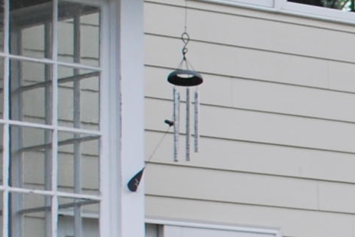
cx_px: 720
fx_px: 2606
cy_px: 369
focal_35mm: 264
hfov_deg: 7.5
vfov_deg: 5.2
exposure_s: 1/125
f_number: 5.6
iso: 200
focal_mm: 28
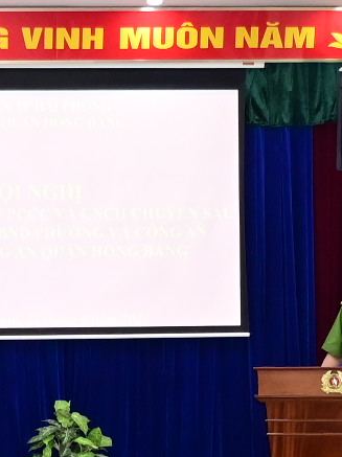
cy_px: 384
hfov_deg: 8.7
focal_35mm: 169
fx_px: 2230
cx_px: -26
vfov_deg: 11.6
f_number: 3.8
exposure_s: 1/200
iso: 2500
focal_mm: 26
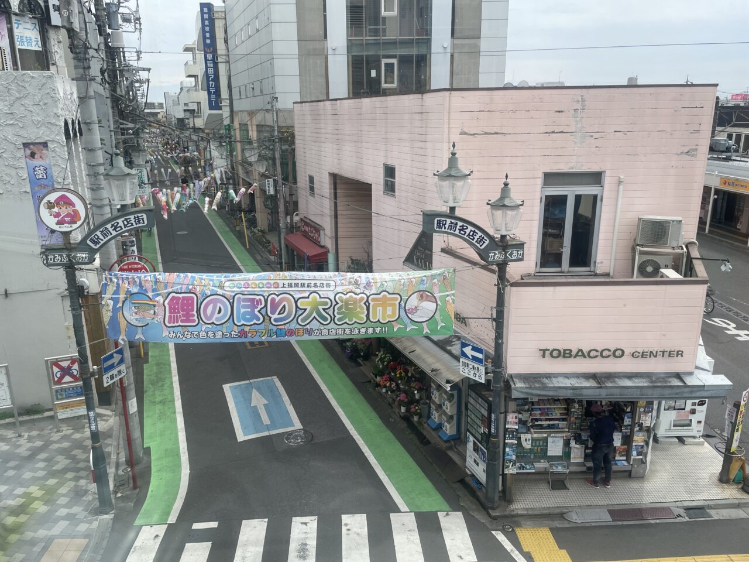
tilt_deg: -15.2
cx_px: 374
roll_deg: +1.6
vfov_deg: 53.1
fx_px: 563
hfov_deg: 67.3
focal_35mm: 26
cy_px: 281
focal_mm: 4.2
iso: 32
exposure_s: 1/2681
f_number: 1.6
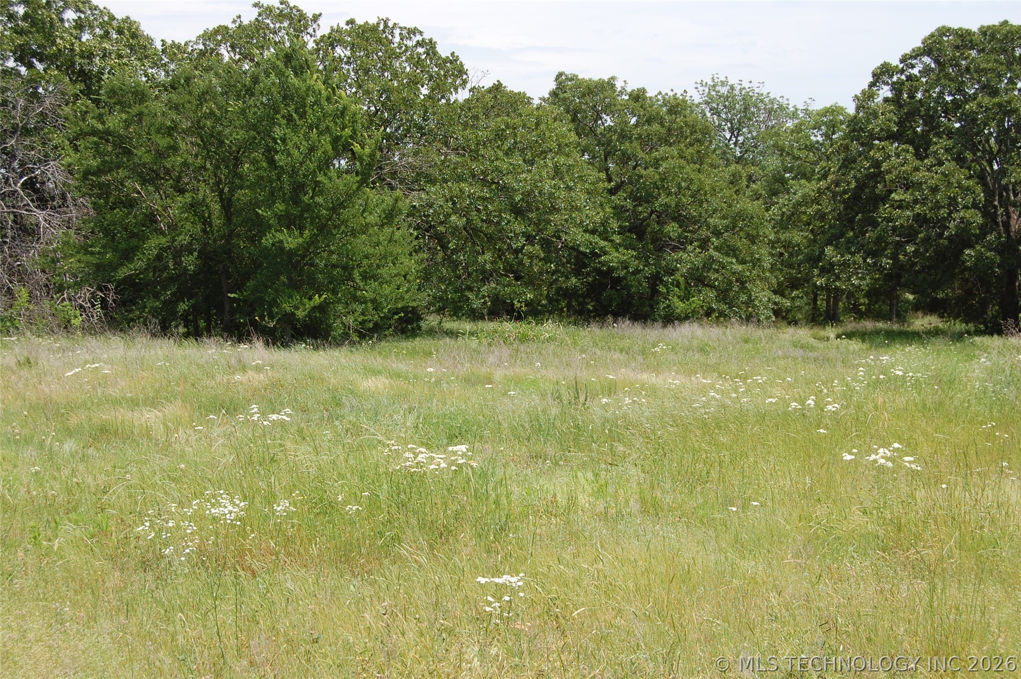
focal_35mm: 57
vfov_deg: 23.7
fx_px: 1615
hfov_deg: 35.1
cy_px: 340
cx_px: 510
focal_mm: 38
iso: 200
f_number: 9
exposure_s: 1/320
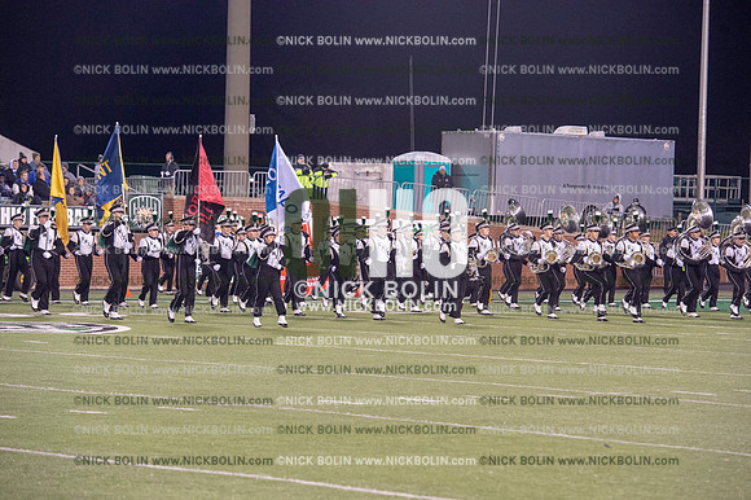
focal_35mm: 140
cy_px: 250
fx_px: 2919
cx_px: 376
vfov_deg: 9.8
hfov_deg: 14.7
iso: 6400
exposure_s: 1/400
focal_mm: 140
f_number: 5.6
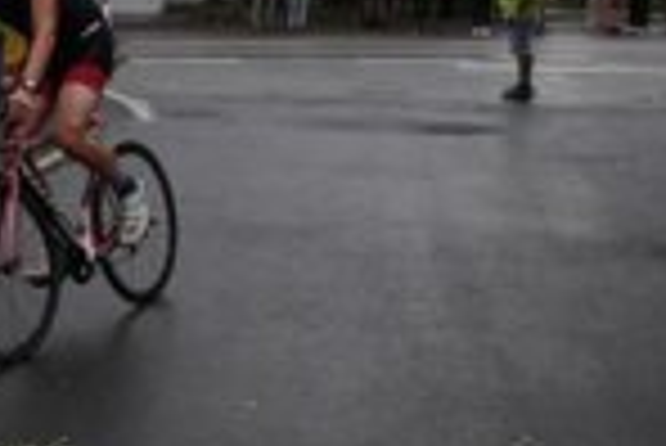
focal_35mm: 73
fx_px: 1352
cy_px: 169
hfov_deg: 25.6
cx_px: -68
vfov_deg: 18.7
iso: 1600
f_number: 6.3
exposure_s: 1/640
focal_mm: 18
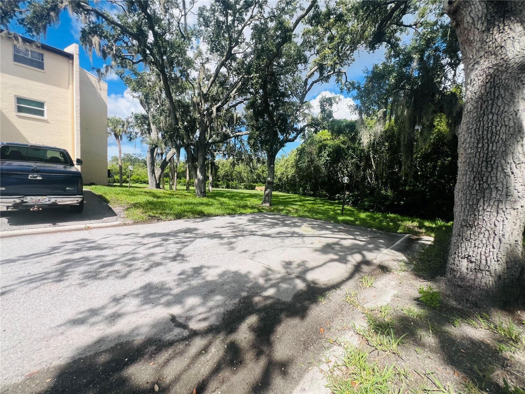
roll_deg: -2.6
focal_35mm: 13
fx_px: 197
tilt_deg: -4.6
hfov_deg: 106.2
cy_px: 197
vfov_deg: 89.9
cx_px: 262
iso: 32
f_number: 1.8
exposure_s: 1/1043
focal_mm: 1.57
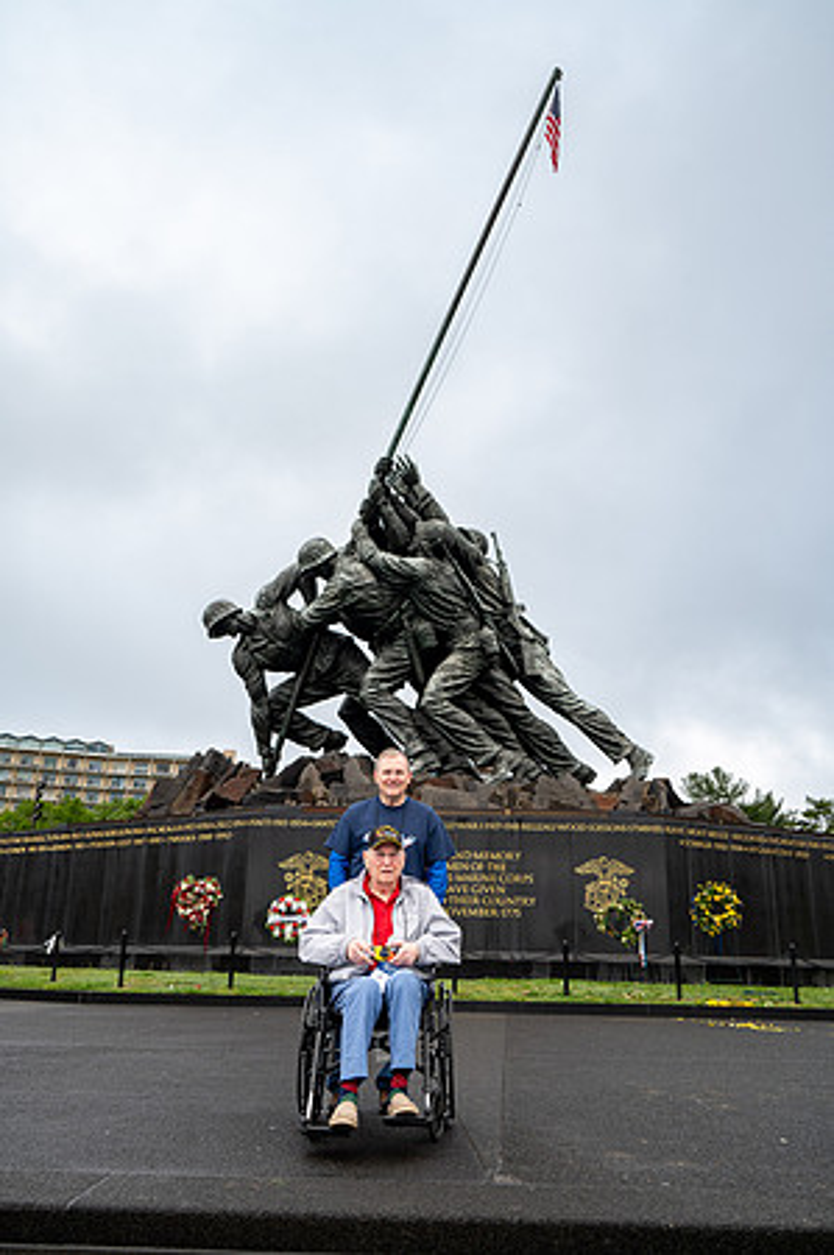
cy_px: 628
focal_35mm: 30
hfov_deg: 42.9
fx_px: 1062
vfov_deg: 61.2
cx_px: 417
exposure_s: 1/100
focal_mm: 30.5
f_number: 6.3
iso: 180
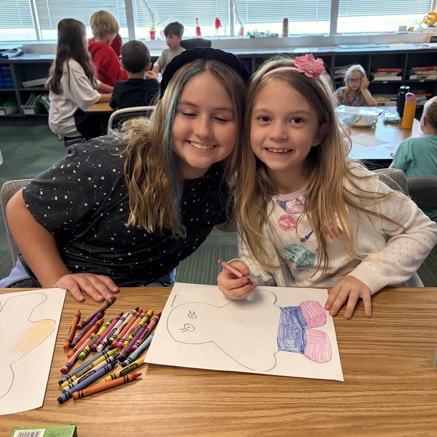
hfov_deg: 52.5
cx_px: 219
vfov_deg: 52.4
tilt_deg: -21.7
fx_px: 443
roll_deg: +2.6
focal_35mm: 31
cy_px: 192
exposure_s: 1/60
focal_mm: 5.96
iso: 250
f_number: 1.6
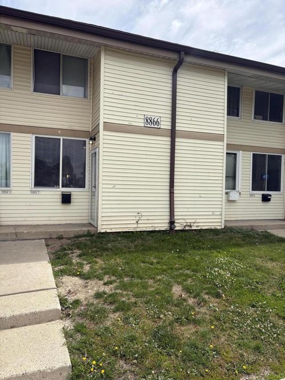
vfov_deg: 67.3
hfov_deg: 53.0
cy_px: 190
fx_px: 286
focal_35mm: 26
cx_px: 142
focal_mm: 5.96
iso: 50
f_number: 1.6
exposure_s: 1/3279
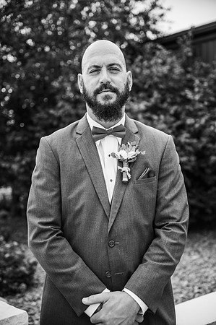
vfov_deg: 37.6
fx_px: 478
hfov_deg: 25.5
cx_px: 108
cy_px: 162
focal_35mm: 53
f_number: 2.8
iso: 200
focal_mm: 53
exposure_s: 1/1000
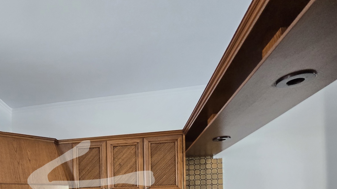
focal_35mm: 24
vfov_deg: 38.9
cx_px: 90
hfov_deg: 71.9
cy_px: 210
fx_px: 214
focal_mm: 2.2
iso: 320
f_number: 2.2
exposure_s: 1/50
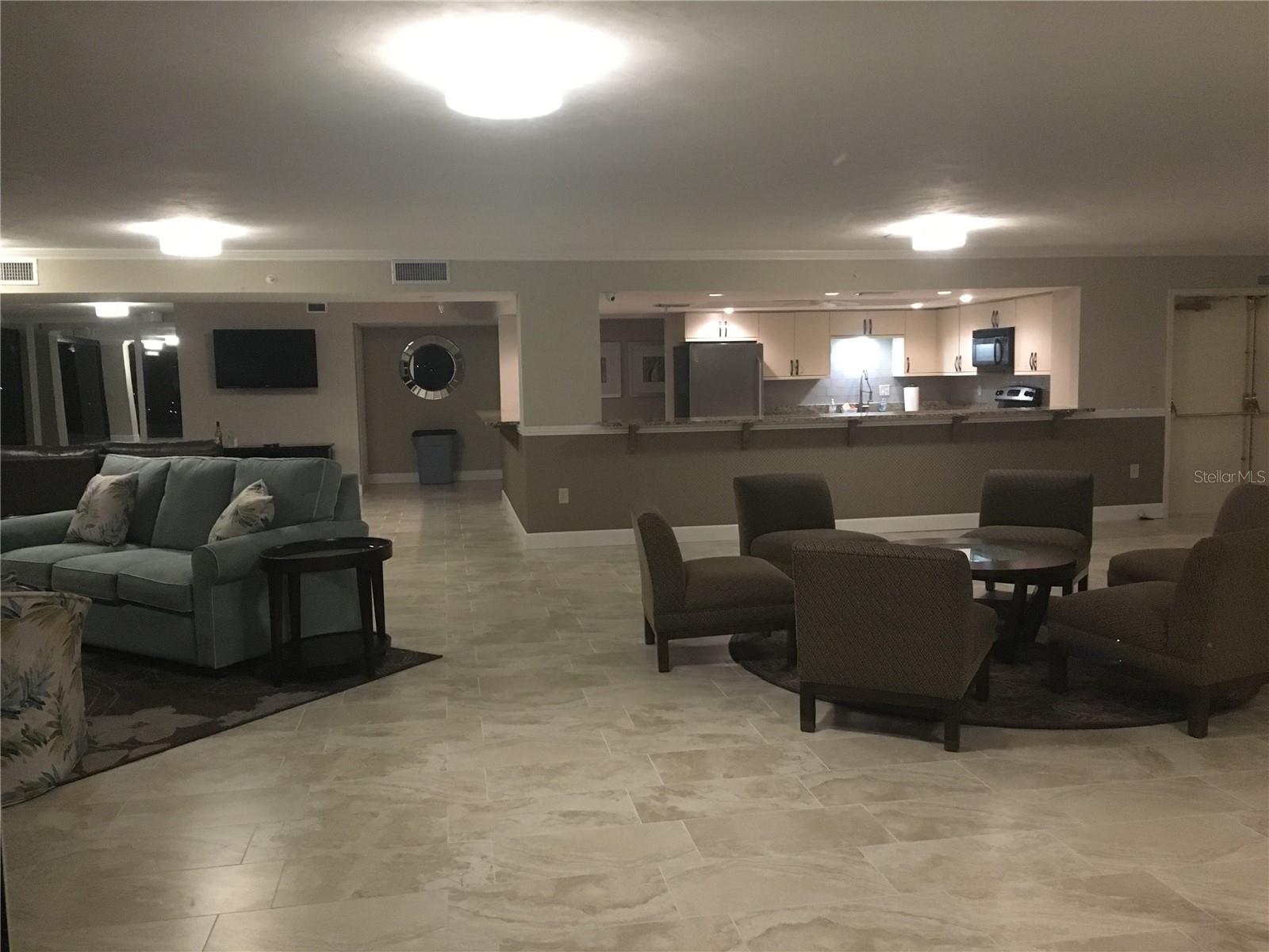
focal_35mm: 29
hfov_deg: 61.7
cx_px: 634
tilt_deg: -4.3
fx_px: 1063
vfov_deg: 48.2
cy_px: 476
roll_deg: +1.8
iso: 320
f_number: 2.2
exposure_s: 1/15
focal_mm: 4.15
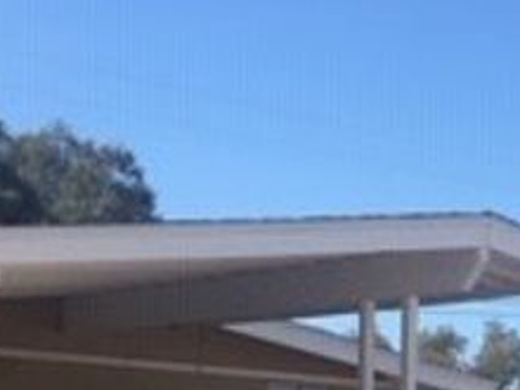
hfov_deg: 14.5
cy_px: 563
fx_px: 2028
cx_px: 437
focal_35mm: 135
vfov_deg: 10.6
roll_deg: -2.8
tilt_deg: -1.8
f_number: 2.2
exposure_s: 1/1672
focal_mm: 4.15
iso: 25
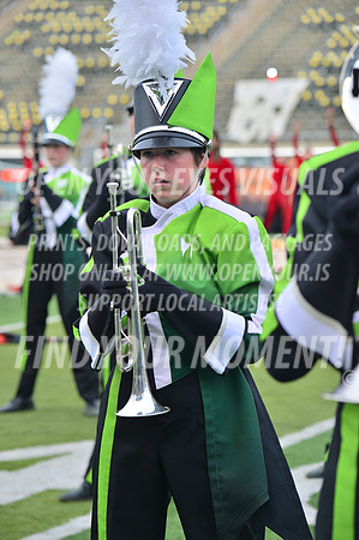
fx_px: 2024
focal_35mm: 135
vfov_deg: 15.2
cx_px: 180
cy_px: 270
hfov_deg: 10.1
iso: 200
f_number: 5.6
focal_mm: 135
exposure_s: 1/400
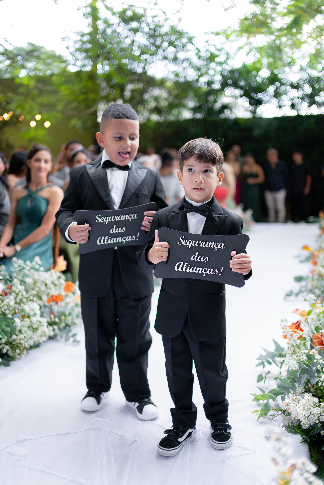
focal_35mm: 35
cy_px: 242
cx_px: 162
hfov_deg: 37.9
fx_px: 472
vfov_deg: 54.4
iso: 2500
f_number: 1.4
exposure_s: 1/1000
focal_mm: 35
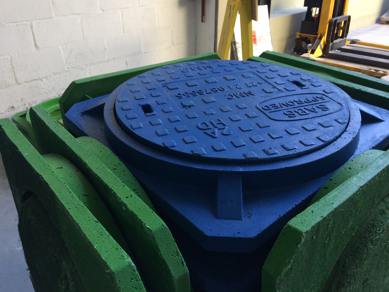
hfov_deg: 61.7
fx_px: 326
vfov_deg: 48.2
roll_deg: -1.0
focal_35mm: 29
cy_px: 146
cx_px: 194
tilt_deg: -31.2
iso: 32
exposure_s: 1/50
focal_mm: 4.15
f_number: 2.2
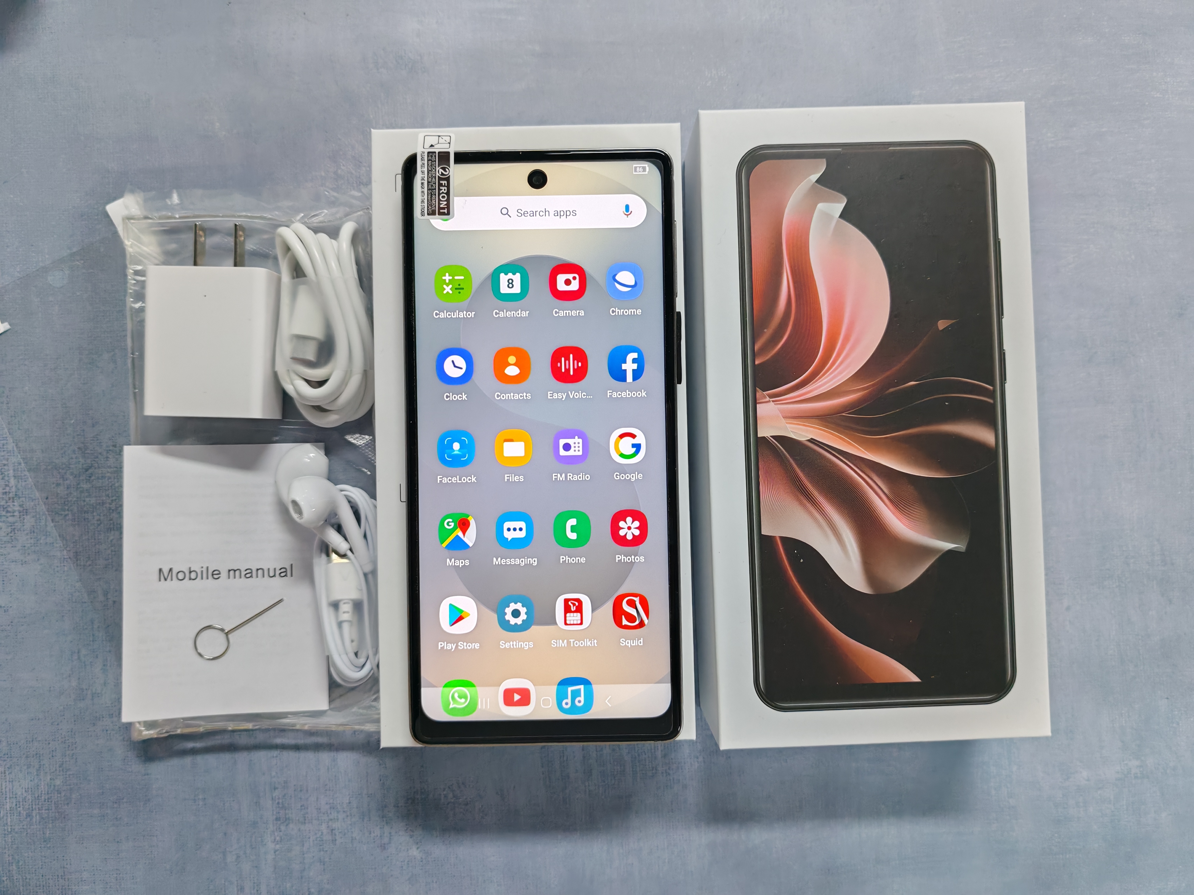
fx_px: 931
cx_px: 597
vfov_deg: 51.4
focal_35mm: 27
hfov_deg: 65.3
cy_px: 448
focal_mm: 5.52
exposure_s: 1/100
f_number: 1.95
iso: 160
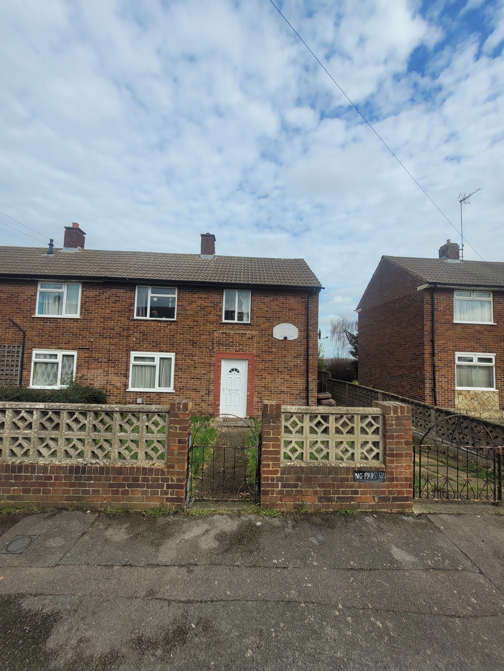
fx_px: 252
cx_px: 252
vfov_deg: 106.2
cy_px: 336
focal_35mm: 13
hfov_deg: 89.9
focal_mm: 1.74
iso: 40
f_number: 2.2
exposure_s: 1/1521
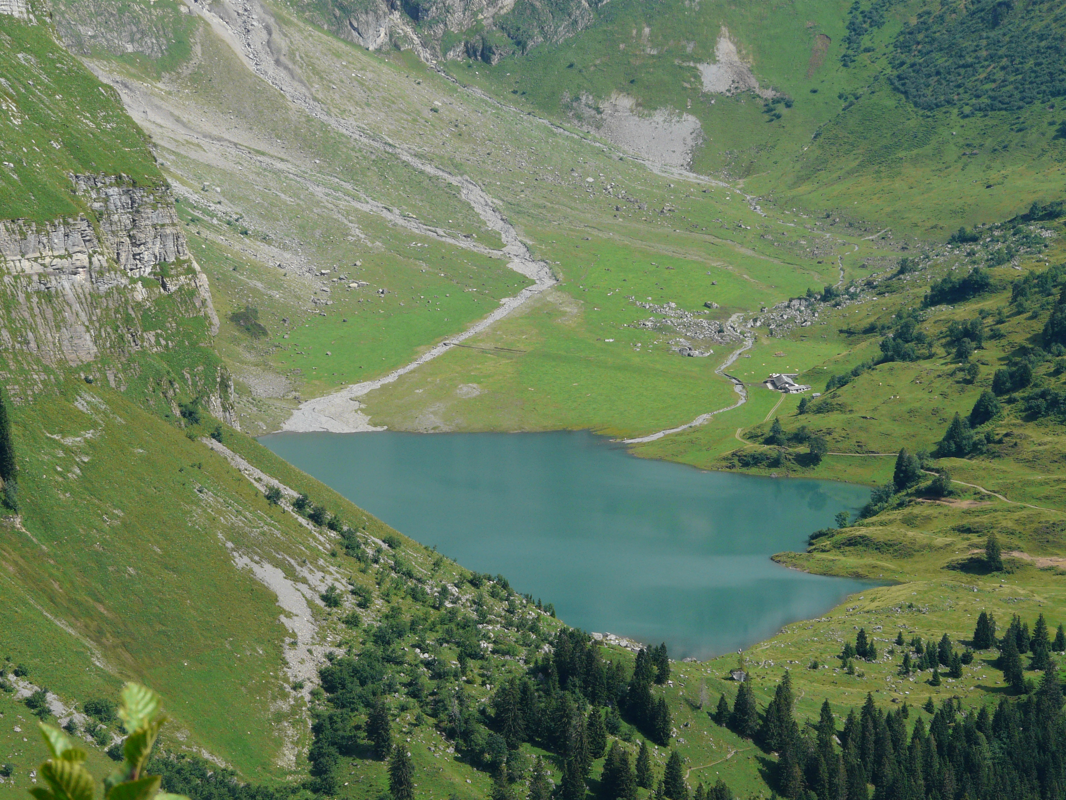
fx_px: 3788
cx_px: 533
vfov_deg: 12.0
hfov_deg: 16.0
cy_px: 400
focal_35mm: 123
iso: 100
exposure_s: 1/400
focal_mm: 20.2
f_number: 5.6
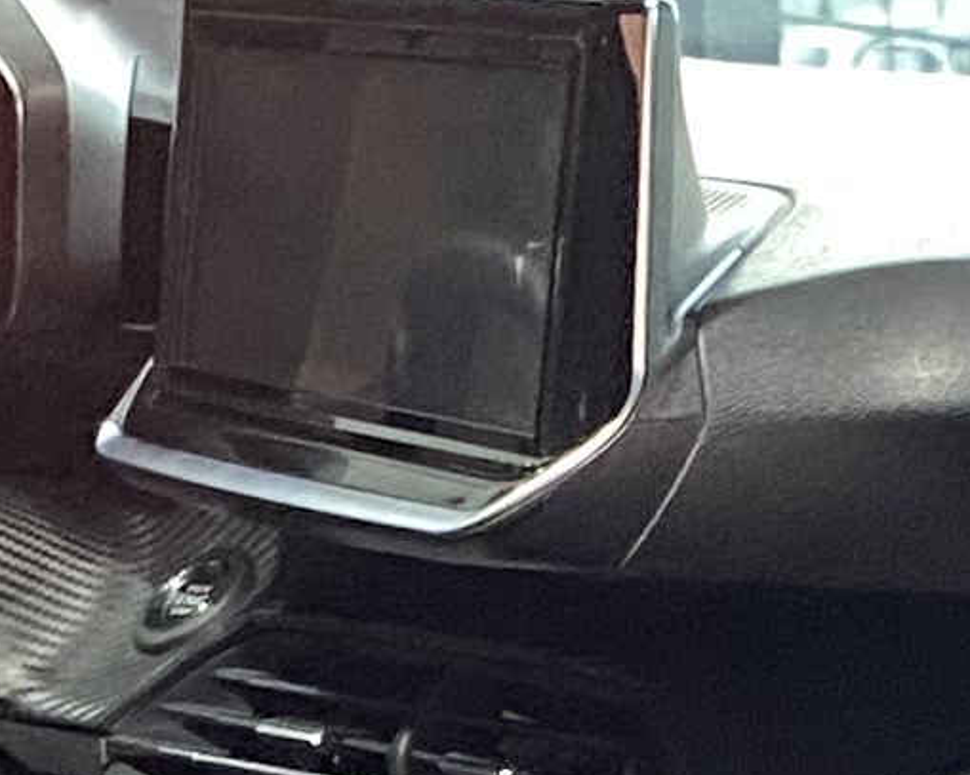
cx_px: 1098
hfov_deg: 9.5
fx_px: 5769
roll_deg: +1.6
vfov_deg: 7.4
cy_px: 1502
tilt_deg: -16.5
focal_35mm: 201
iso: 500
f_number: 1.8
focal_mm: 4.25
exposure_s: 1/30
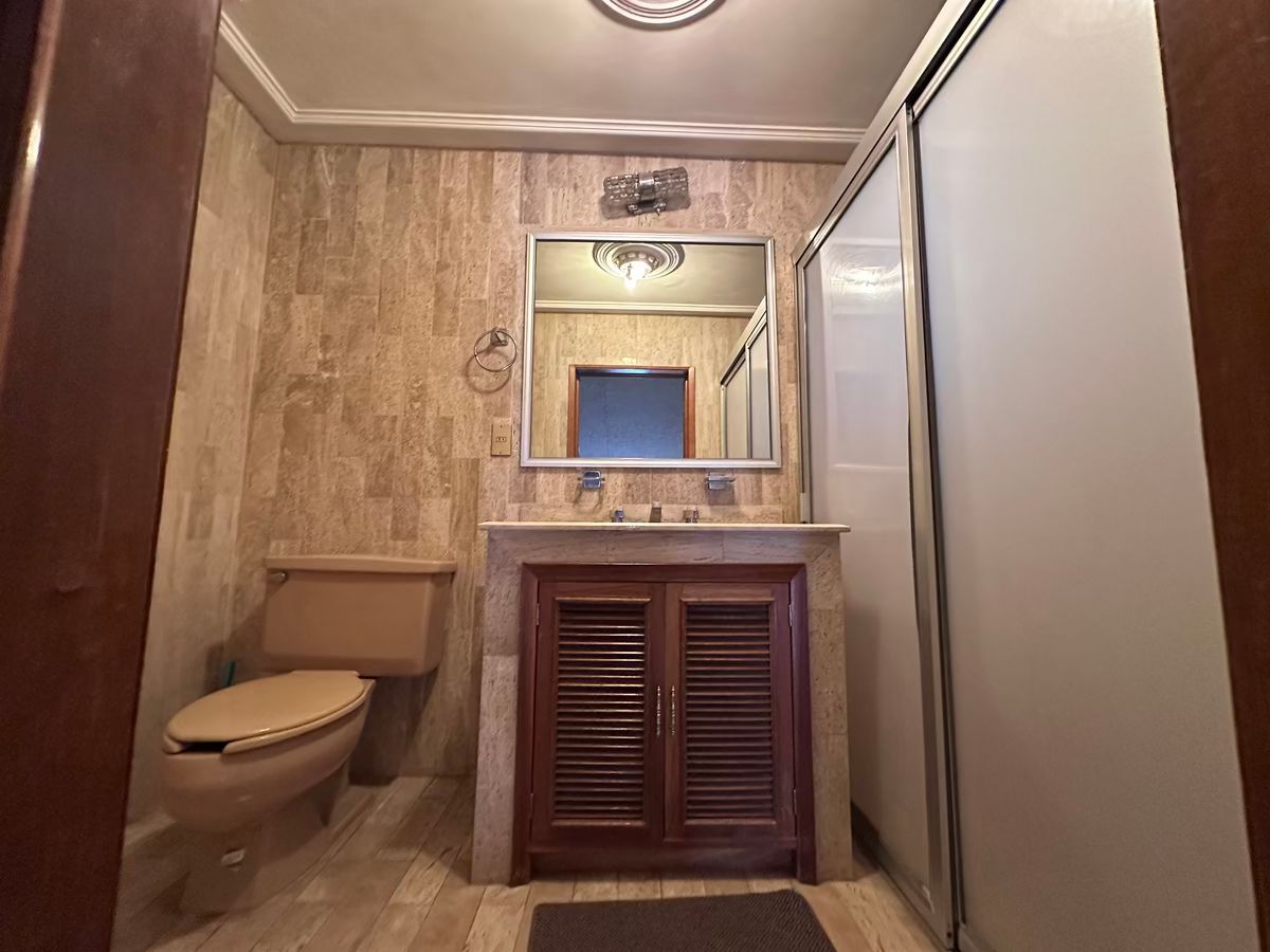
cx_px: 635
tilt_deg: +6.6
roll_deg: -0.8
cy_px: 476
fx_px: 514
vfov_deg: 85.7
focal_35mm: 14
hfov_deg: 102.1
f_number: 2.2
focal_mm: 2.22
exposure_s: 1/60
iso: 640
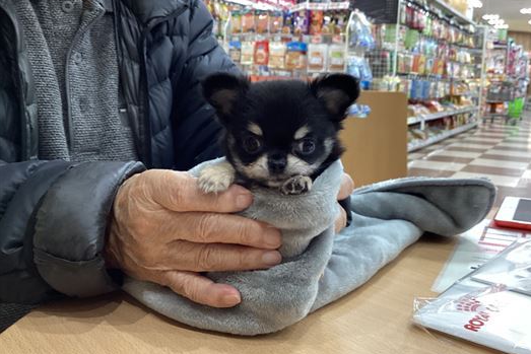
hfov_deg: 51.7
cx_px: 304
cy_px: 163
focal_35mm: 37
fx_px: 546
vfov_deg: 35.9
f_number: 2.4
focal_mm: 3.3
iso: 320
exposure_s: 1/60
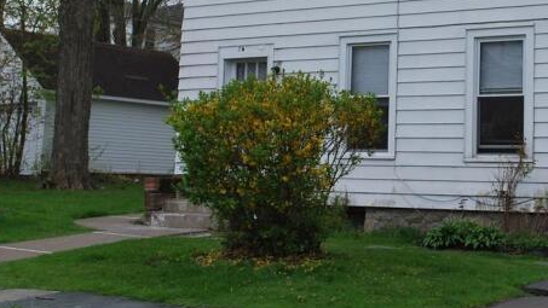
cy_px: 55
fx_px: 945
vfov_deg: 18.4
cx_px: 403
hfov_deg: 31.8
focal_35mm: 65
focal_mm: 26
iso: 100
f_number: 6.3
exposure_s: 1/160
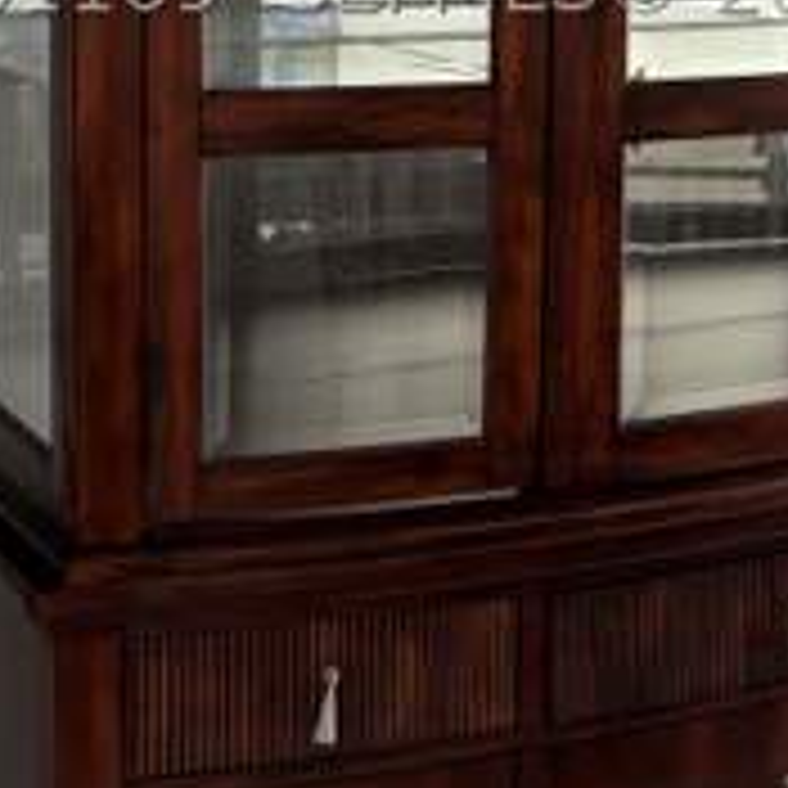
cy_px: -18
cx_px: 811
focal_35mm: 84
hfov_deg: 19.9
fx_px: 2163
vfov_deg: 20.0
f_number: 1.6
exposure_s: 1/121
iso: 100
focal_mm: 5.96
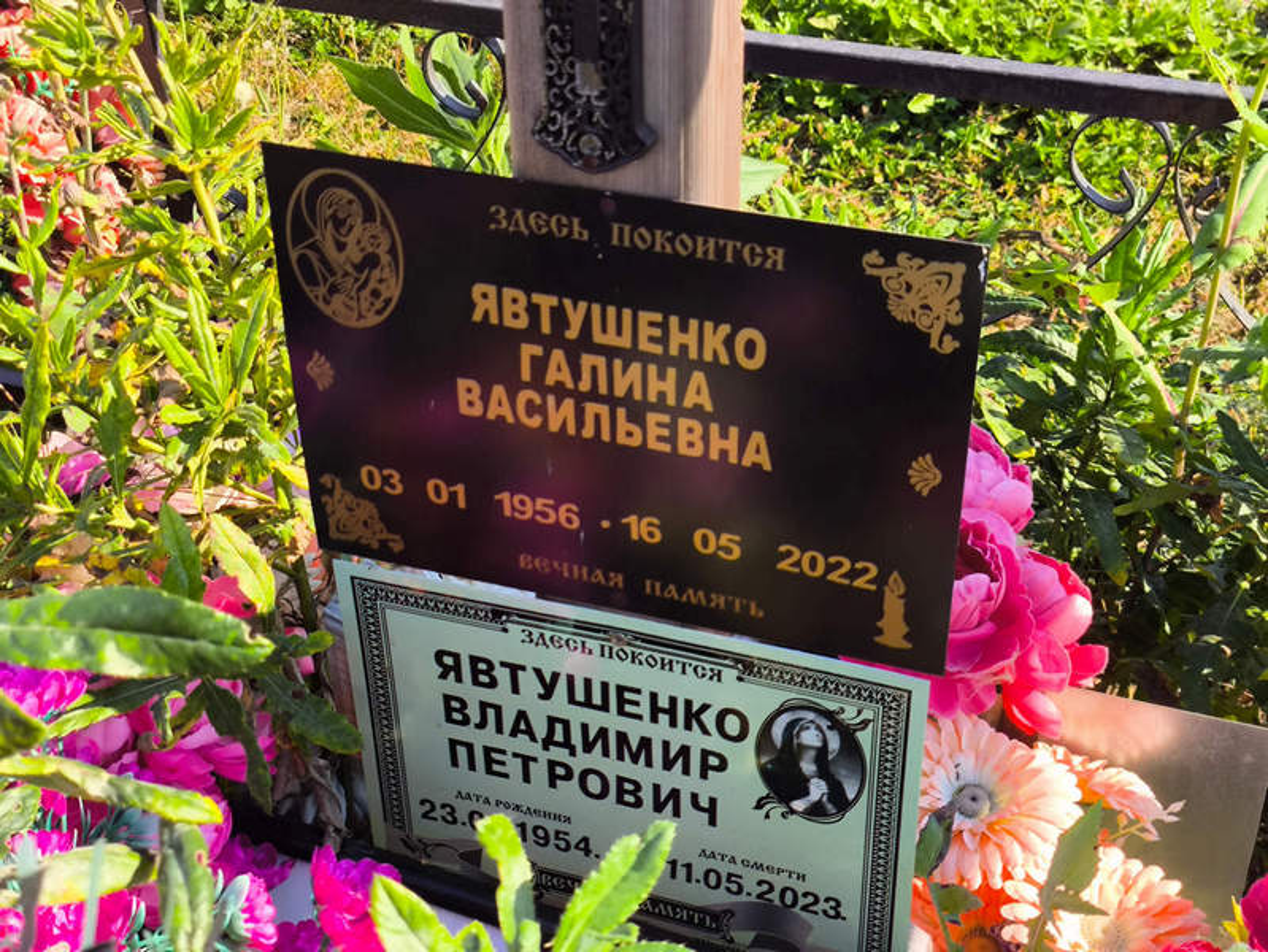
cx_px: 634
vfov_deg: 29.1
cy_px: 476
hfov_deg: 38.2
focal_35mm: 50
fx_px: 1832
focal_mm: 4.71
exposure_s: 1/662
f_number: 1.7
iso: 50
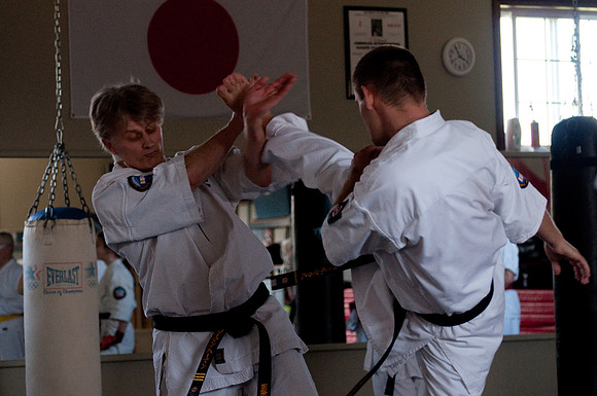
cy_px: 198
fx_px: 2285
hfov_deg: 14.9
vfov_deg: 9.9
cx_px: 298
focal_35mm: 138
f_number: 4.5
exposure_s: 1/200
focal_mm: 92
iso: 800
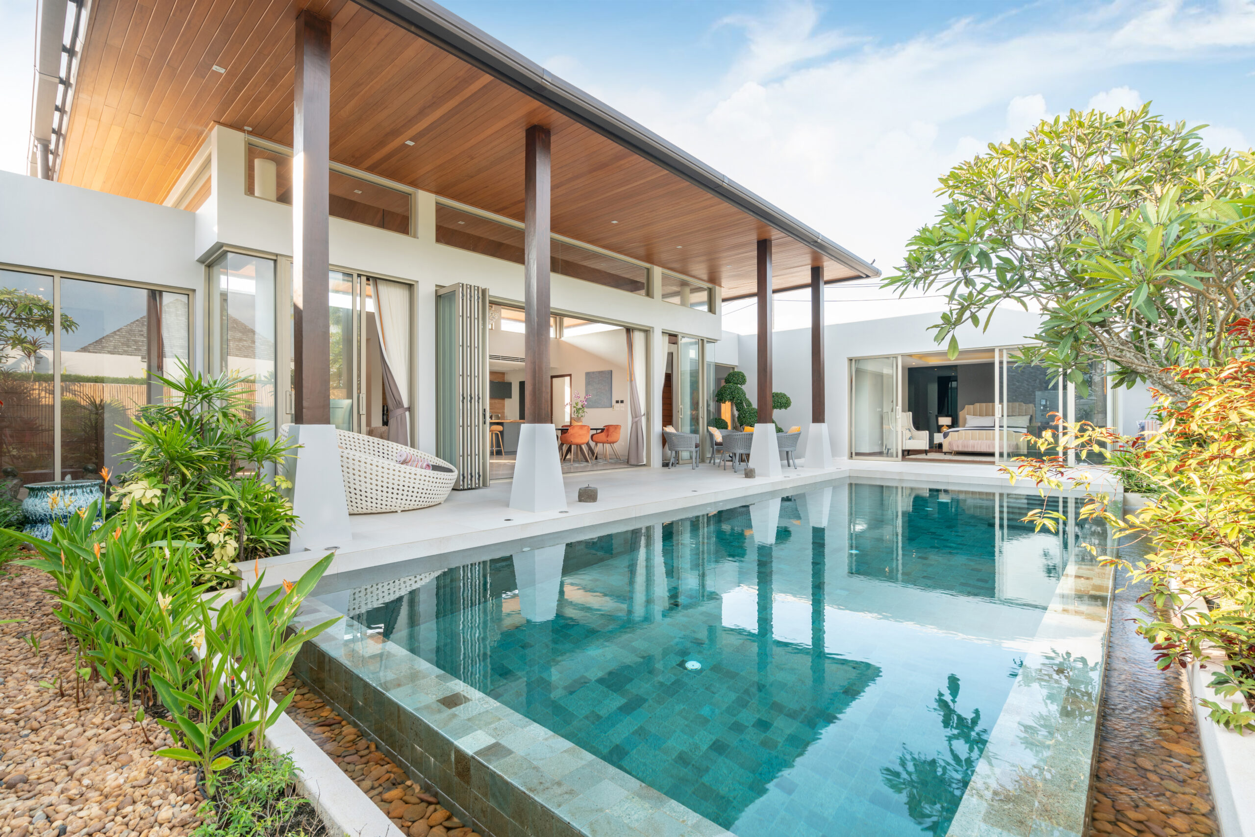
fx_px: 558
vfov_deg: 73.8
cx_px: 628
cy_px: 418
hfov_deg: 96.7
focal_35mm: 16
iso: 100
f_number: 8
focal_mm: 16
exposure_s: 1/25
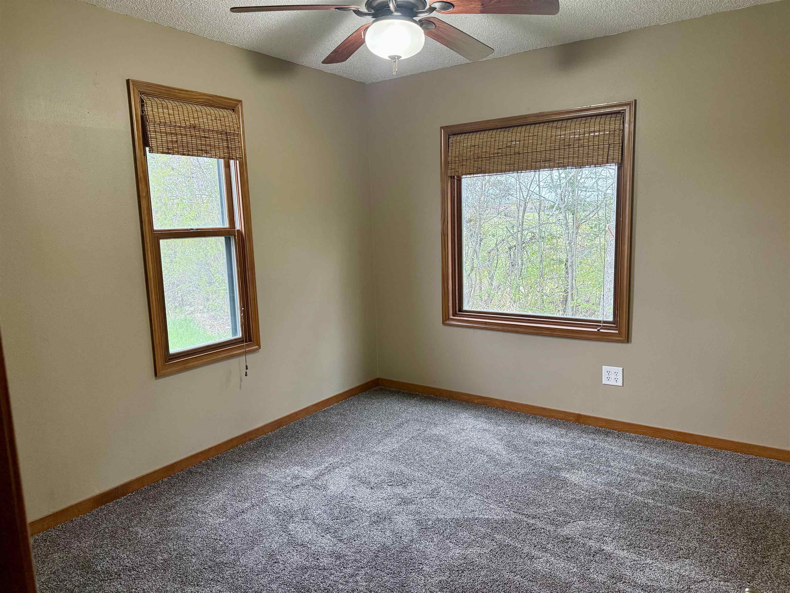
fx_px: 548
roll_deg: +1.9
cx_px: 395
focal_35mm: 24
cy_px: 296
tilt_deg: -8.0
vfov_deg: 56.8
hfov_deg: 71.6
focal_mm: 6.76
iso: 320
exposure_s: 1/120
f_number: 1.78
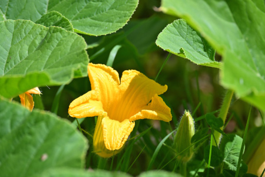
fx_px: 2043
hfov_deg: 7.4
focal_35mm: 278
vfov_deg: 5.0
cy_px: 88
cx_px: 132
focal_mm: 185
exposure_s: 1/320
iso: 280
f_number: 6.3
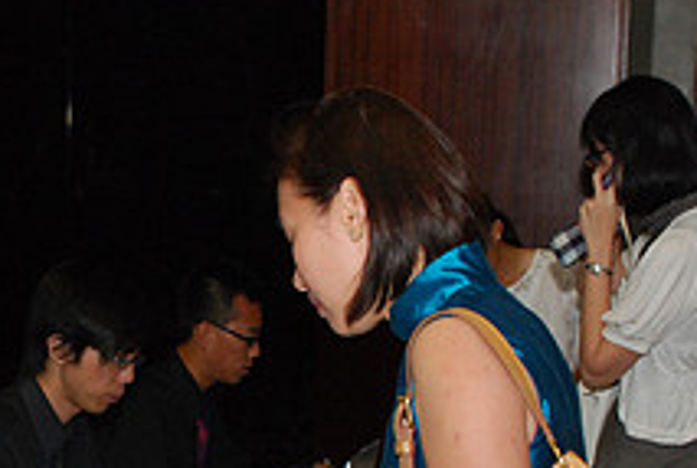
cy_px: 511
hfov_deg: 16.1
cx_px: 173
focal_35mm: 126
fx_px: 2452
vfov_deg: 10.8
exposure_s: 1/60
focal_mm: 31
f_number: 6.3
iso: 800
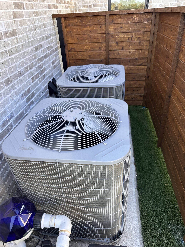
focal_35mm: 24
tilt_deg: -30.8
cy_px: 124
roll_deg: +3.4
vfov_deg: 71.6
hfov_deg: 56.8
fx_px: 171
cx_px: 92
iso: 64
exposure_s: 1/197
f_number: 1.78
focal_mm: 6.86
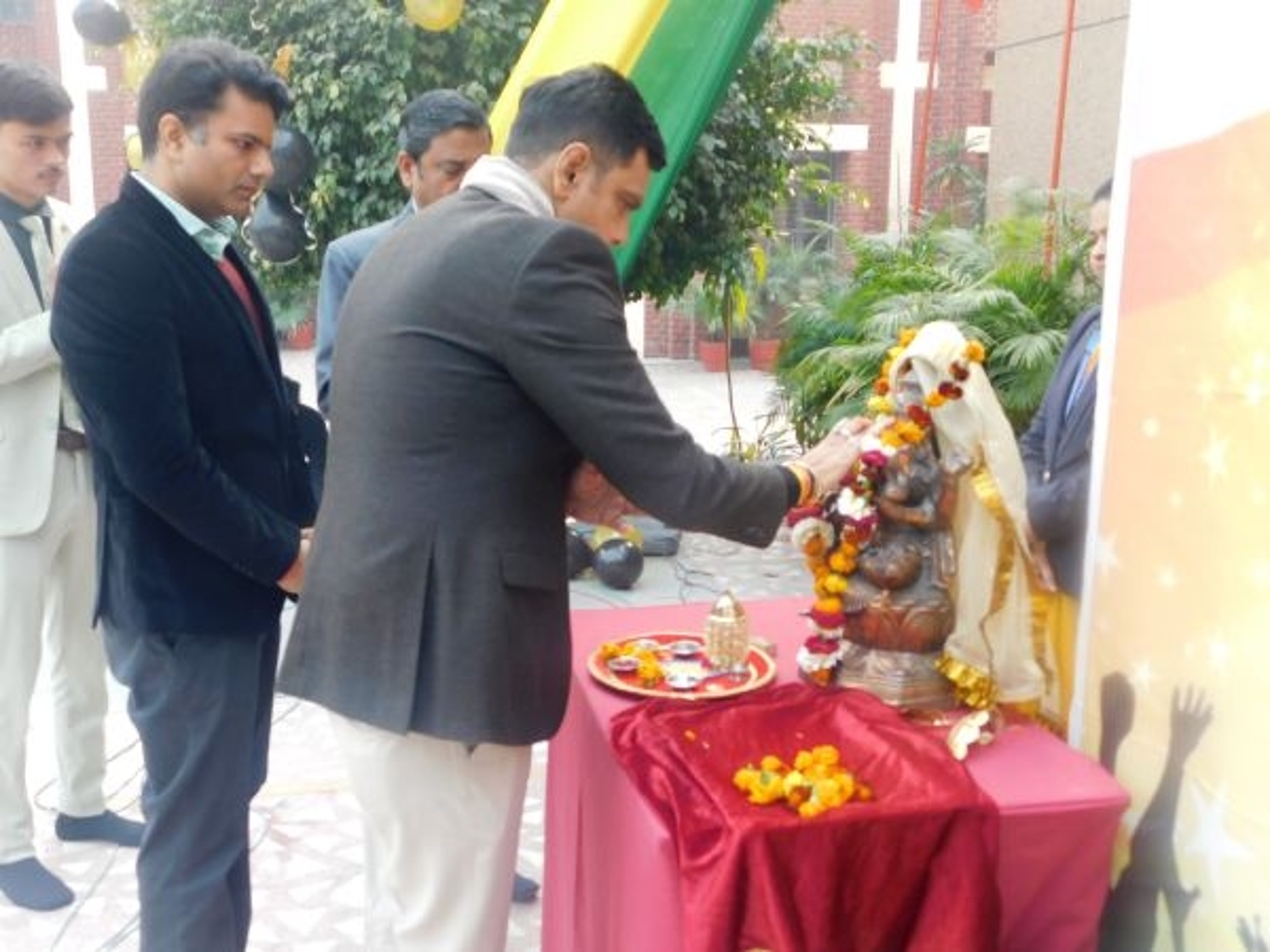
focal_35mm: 36
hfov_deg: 51.4
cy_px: 476
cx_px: 635
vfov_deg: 39.7
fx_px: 1321
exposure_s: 1/100
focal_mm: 6.3
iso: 125
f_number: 3.5
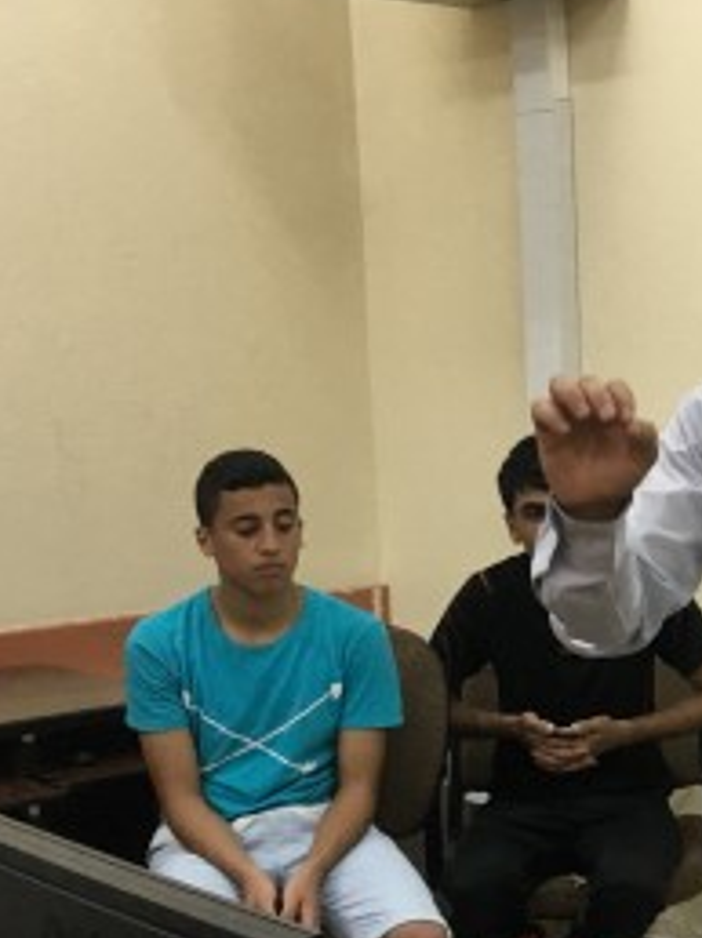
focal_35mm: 72
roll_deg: +0.1
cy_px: 669
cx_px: 895
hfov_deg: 19.0
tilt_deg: -10.1
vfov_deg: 26.8
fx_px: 1950
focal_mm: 4.15
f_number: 2.2
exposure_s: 1/33
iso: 64
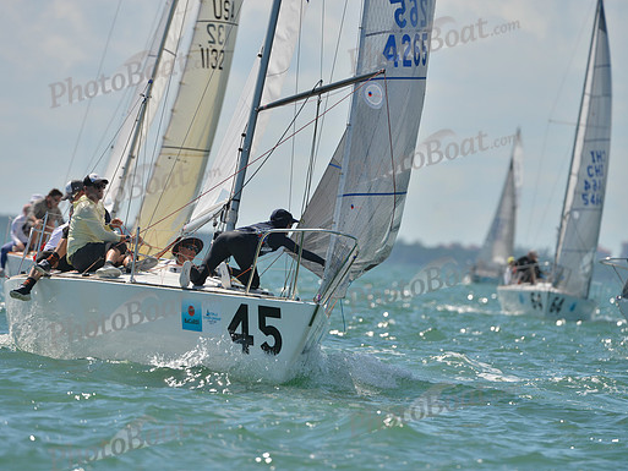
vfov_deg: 3.4
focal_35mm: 435
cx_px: 285
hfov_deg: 4.6
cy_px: 236
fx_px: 7894
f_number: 5.6
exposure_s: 1/1600
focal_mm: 400
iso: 200
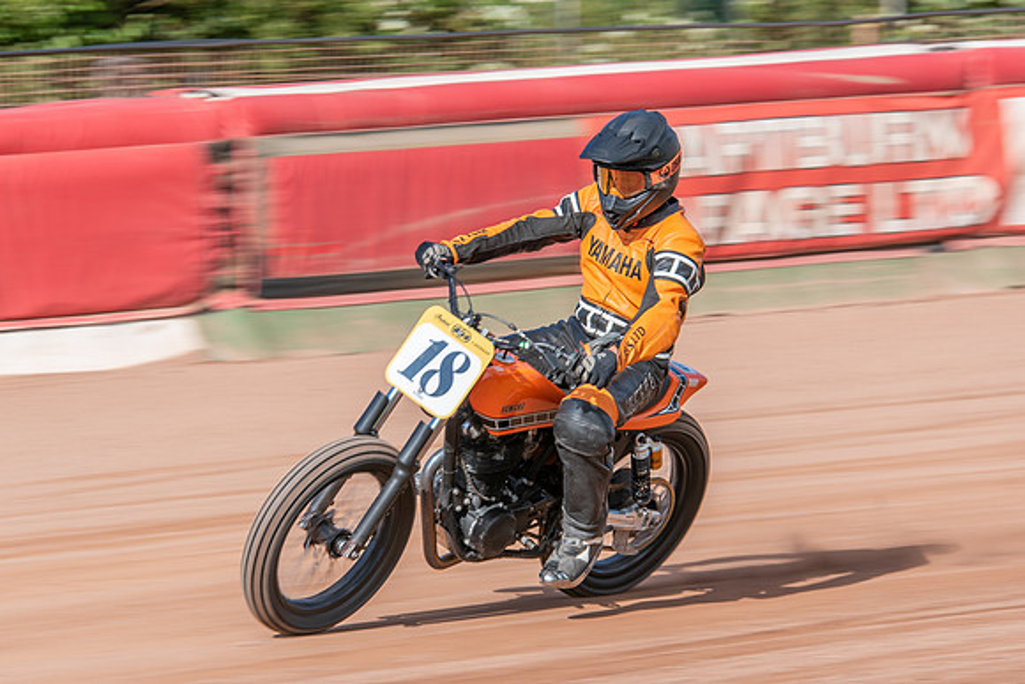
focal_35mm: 235
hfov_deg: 8.8
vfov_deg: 5.9
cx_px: 416
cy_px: 423
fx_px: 6685
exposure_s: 1/160
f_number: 8
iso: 100
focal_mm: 150
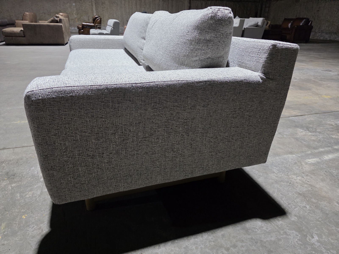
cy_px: 127
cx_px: 170
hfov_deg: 73.9
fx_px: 225
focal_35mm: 23
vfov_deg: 58.9
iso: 500
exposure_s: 1/120
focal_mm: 6.3
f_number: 1.7
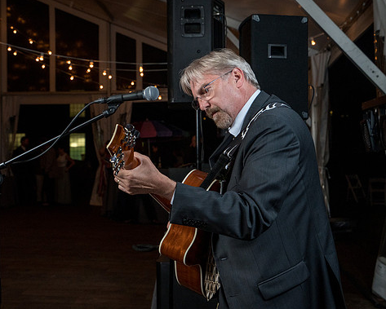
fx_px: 549
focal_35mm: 48
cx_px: 146
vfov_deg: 31.5
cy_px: 140
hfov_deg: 38.5
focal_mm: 35
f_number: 5
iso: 2000
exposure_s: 1/200
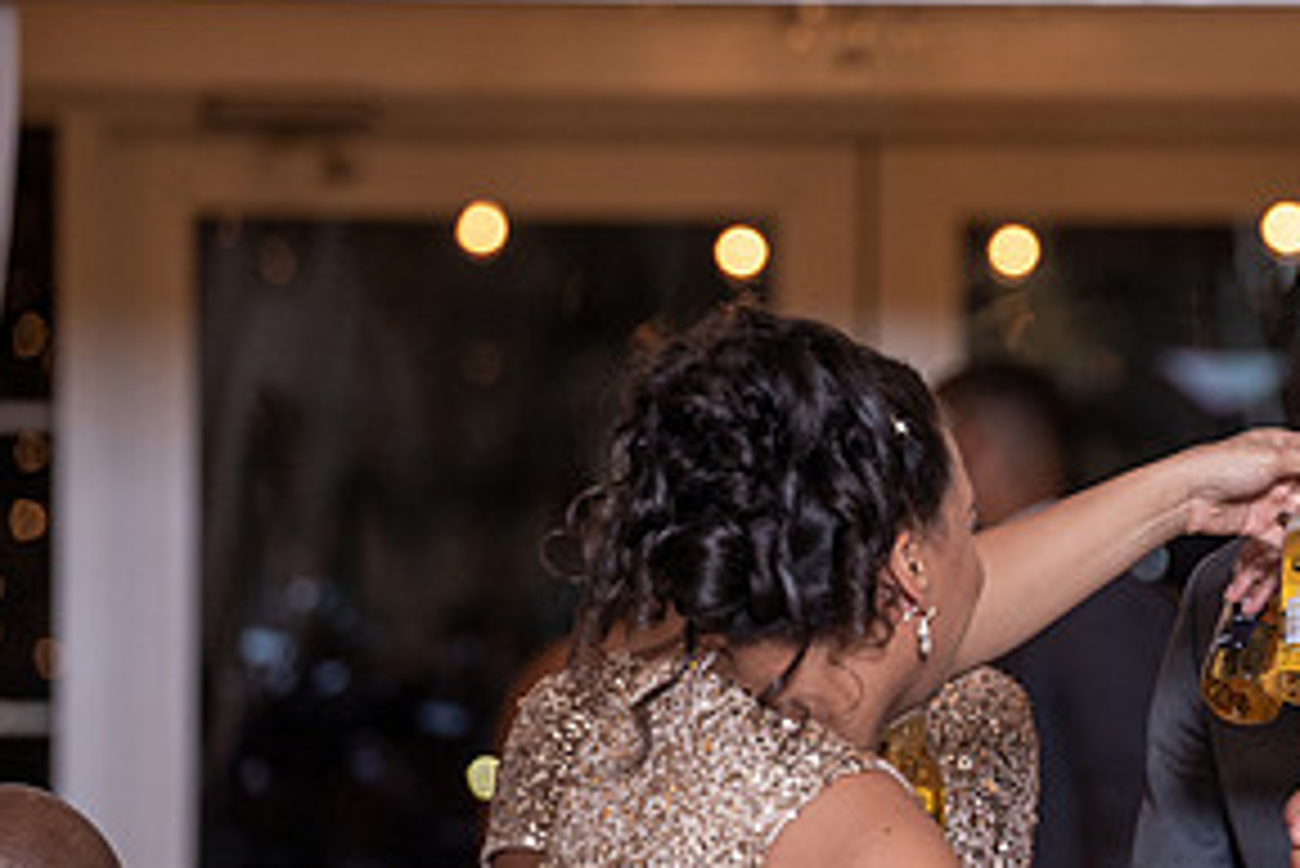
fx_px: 15968
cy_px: 561
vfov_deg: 3.1
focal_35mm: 442
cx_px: 1219
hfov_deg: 4.7
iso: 800
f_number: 4
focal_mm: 198
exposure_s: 1/200
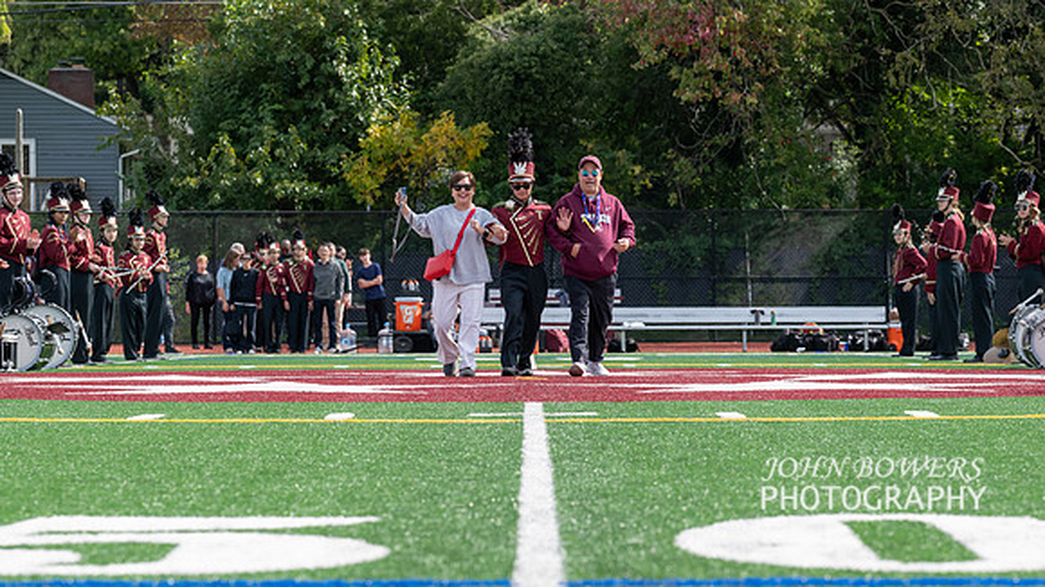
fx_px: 3376
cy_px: 327
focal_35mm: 122
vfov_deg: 9.9
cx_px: 527
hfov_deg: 17.6
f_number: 5.6
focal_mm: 105
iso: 360
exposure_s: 1/1000
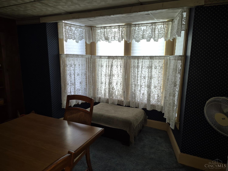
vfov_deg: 58.9
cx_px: 114
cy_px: 86
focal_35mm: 23
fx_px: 151
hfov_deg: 73.9
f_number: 1.8
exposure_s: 1/60
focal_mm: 5.4
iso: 64
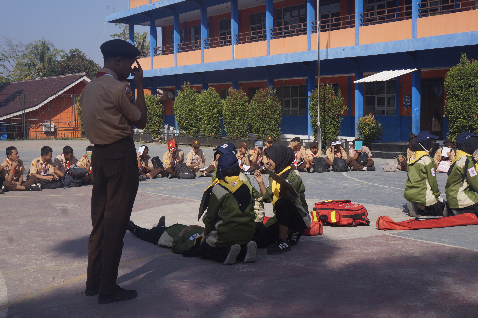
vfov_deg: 28.0
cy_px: 159
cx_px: 239
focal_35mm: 48
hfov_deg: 41.1
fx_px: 637
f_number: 10
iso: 100
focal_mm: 32
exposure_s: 1/200
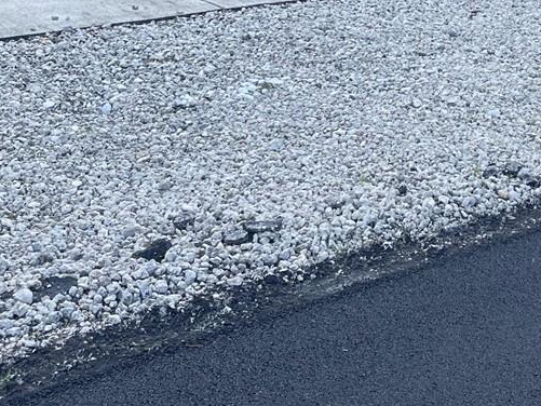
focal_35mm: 83
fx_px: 1297
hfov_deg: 23.1
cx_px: 463
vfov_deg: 16.6
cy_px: -146
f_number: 1.6
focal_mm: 5.1
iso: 32
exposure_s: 1/1238
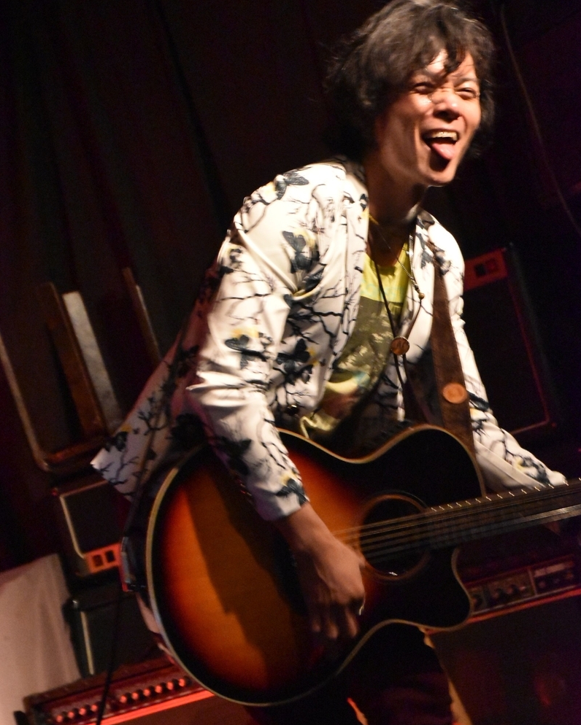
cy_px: 365
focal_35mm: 119
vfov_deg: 16.2
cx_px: 292
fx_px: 2556
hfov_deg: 13.0
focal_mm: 70
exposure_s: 1/50
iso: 10000
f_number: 5.3
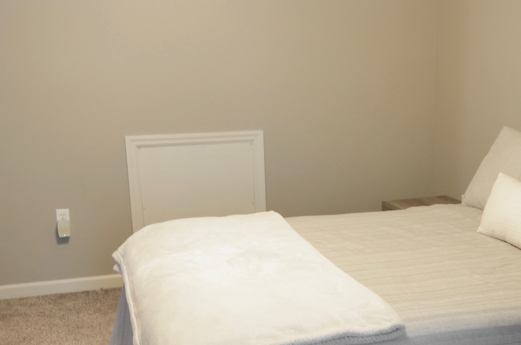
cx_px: 288
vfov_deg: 29.6
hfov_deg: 43.6
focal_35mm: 45
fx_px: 650
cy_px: 220
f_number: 9
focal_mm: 10
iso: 200
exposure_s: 1/1.3
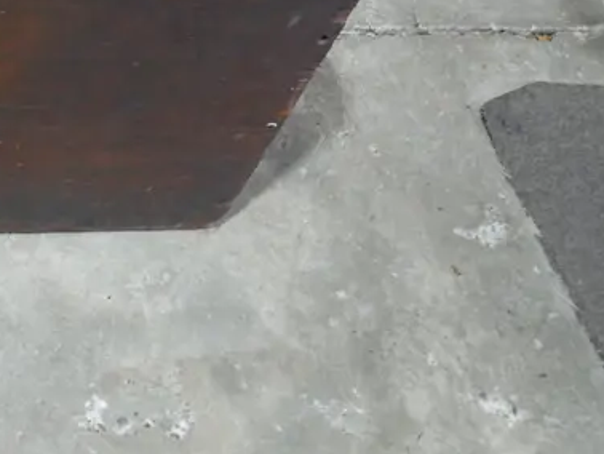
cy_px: -106
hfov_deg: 17.7
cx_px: -203
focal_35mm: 103
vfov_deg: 13.9
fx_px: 1798
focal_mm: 19
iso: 500
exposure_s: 1/60
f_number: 4.1
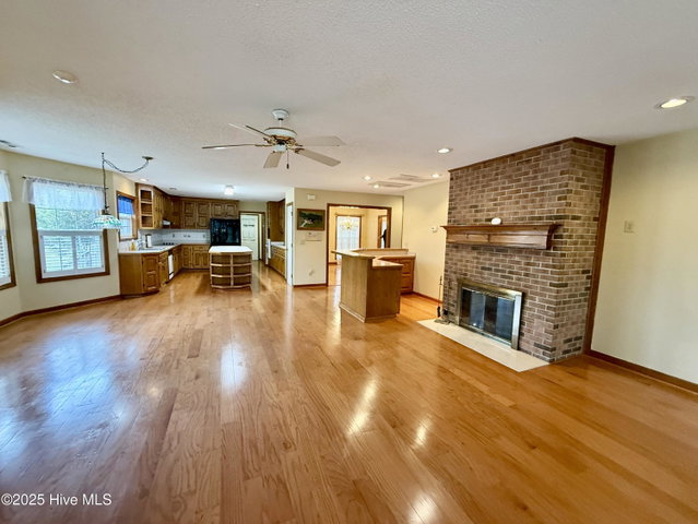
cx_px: 349
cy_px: 262
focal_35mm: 14
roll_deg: -0.8
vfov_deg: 85.7
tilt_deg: -7.2
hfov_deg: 102.0
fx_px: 282
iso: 320
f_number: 2.2
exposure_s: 1/60
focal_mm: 2.22
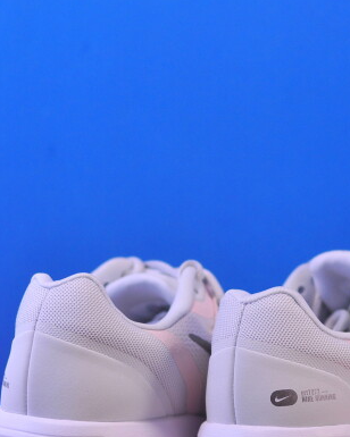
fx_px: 1890
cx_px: 289
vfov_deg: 13.2
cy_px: 260
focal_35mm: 146
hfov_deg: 10.5
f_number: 2.5
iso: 250
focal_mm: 50
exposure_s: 1/320
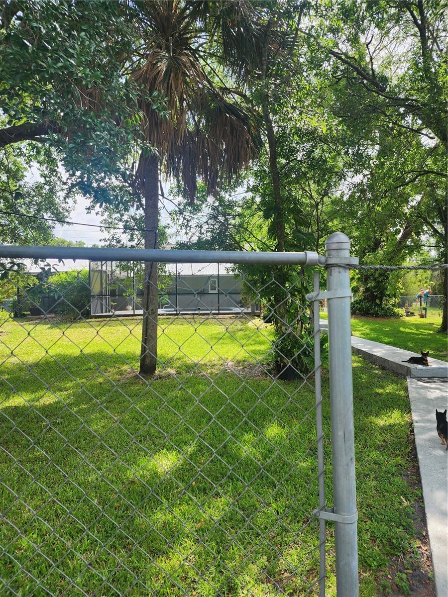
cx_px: 224
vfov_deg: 73.9
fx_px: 397
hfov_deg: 58.9
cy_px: 298
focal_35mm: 23
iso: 12
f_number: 1.8
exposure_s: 1/283
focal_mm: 6.4
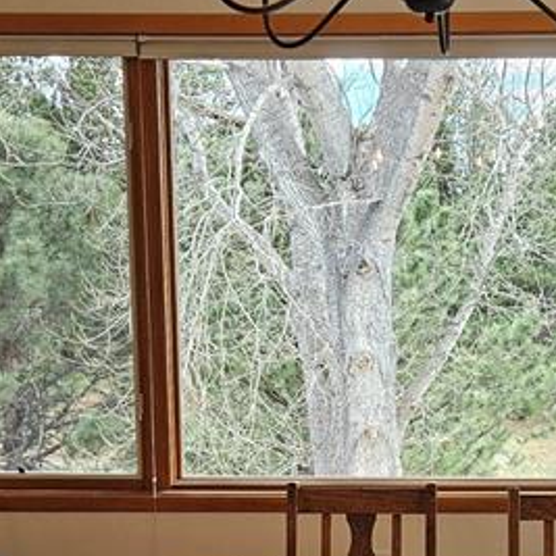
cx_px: 429
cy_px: 505
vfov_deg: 21.7
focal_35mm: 78
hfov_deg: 22.0
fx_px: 1417
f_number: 1.8
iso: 50
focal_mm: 5.4
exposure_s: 1/120
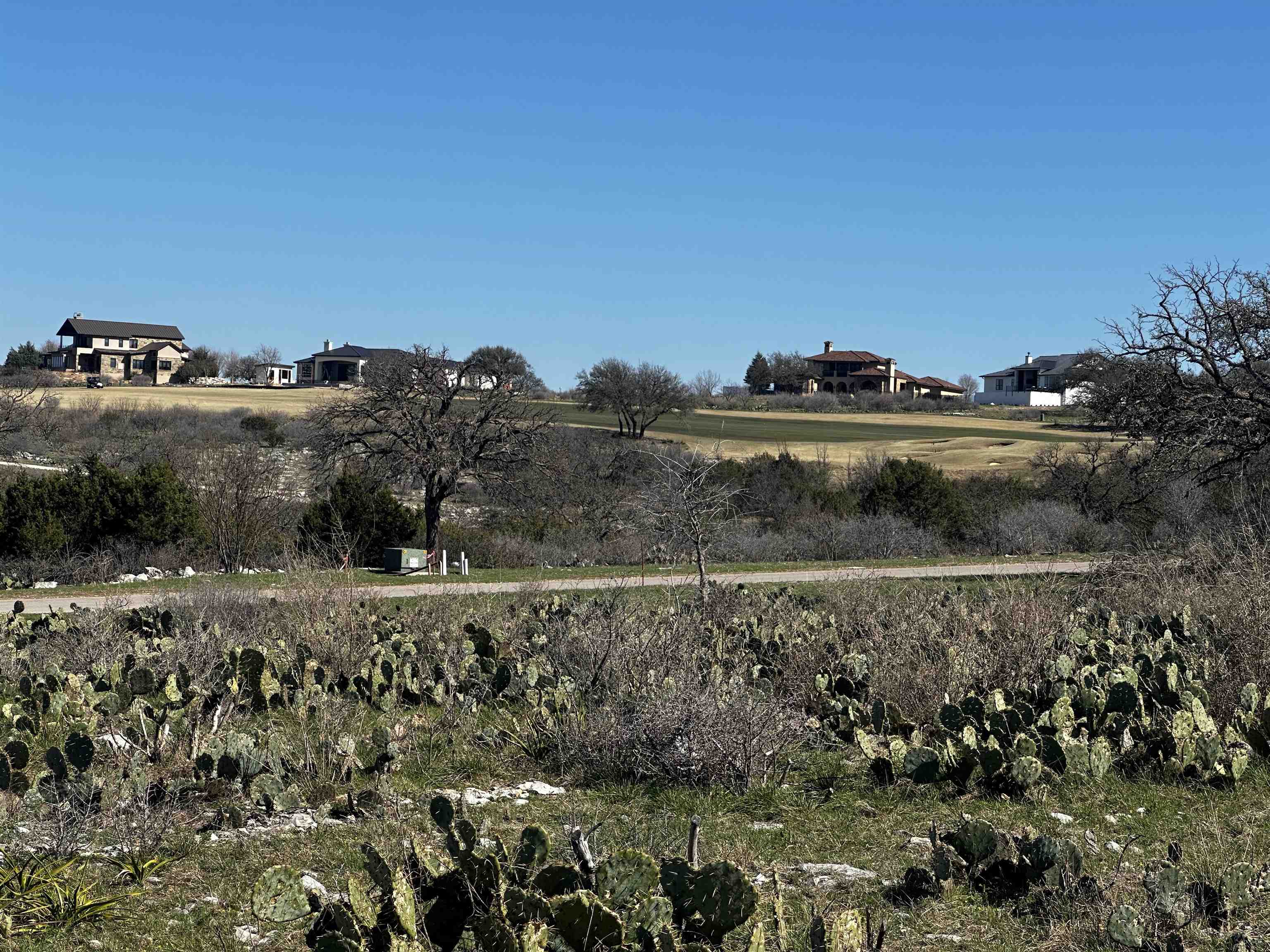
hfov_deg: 25.3
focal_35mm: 77
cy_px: 476
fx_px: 2825
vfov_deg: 19.1
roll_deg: -2.8
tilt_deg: +1.0
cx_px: 635
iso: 32
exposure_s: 1/803
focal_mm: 9
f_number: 2.8
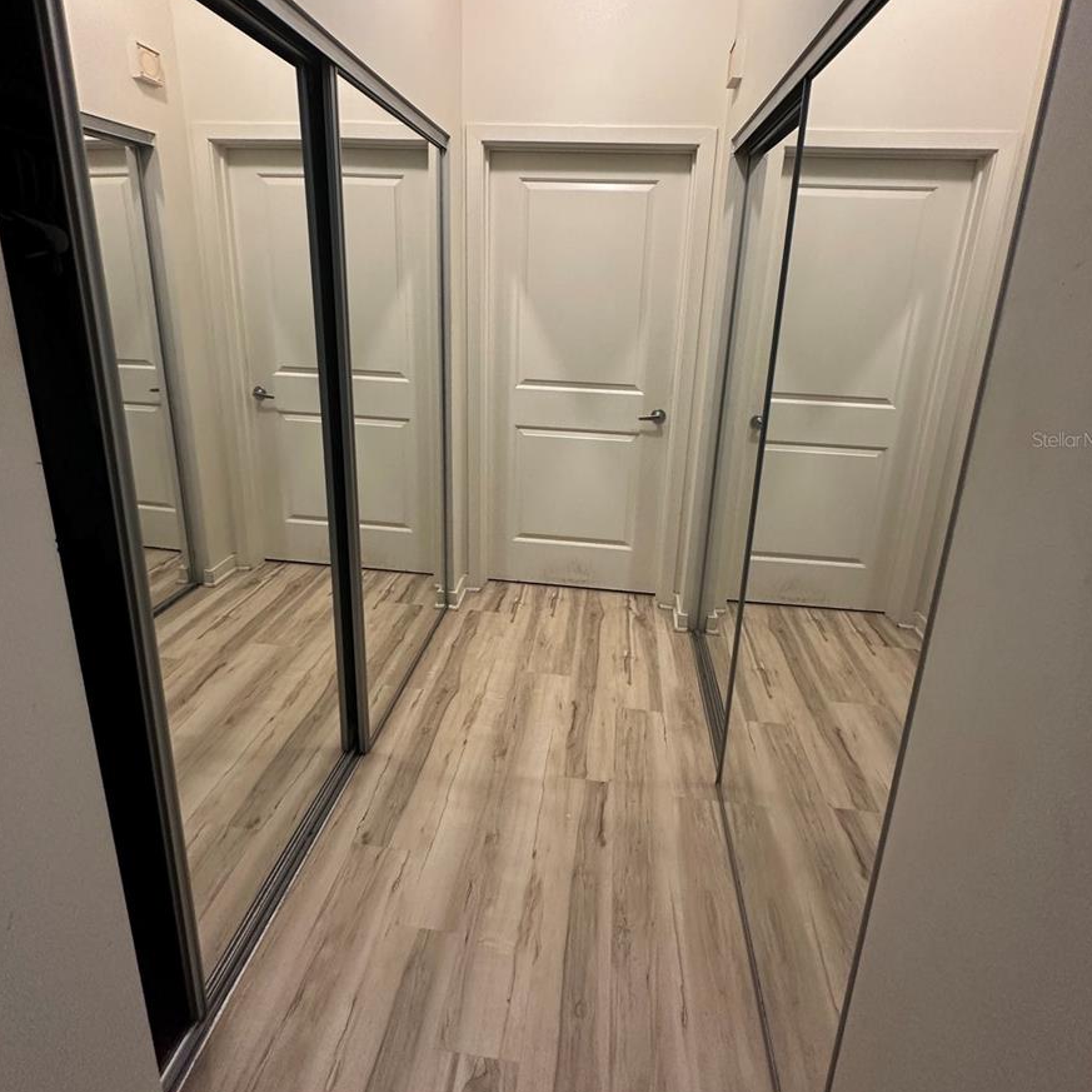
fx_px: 607
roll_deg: -4.2
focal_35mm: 17
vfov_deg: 83.0
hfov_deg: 84.0
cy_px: 439
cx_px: 558
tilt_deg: -11.9
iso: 250
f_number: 2.2
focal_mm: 2.22
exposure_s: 1/60
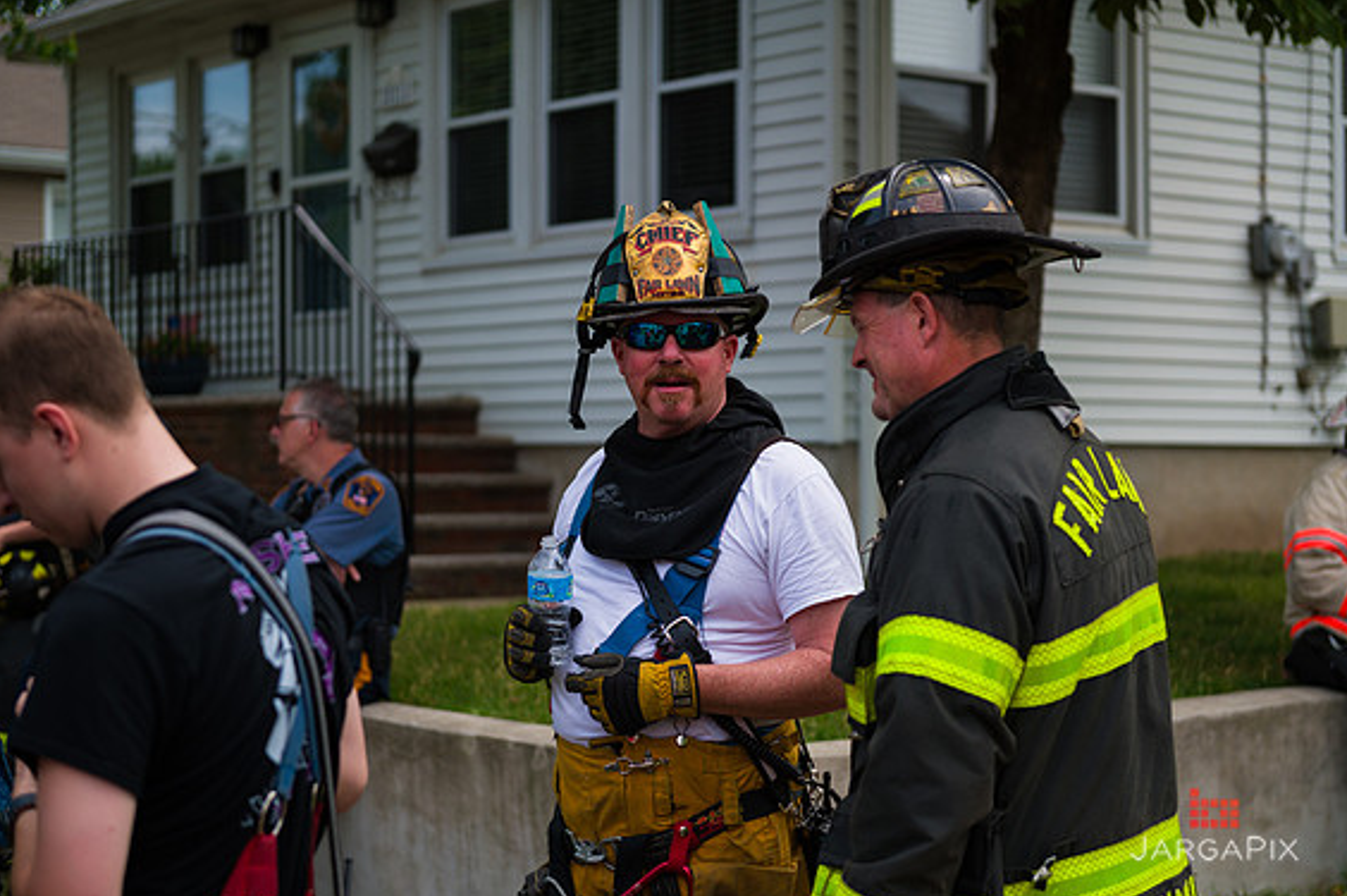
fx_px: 2692
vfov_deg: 18.9
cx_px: 666
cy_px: 452
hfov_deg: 28.1
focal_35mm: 72
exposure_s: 1/2000
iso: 200
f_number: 3.2
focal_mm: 70
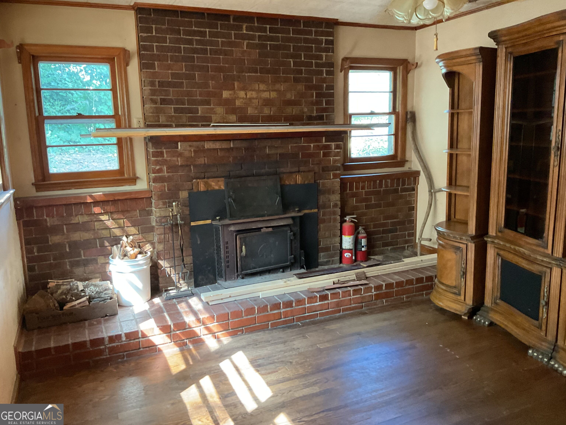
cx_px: 283
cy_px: 212
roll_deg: +1.3
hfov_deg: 61.7
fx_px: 474
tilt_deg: -12.1
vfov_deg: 48.2
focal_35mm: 29
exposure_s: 1/40
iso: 320
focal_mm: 3
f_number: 1.8
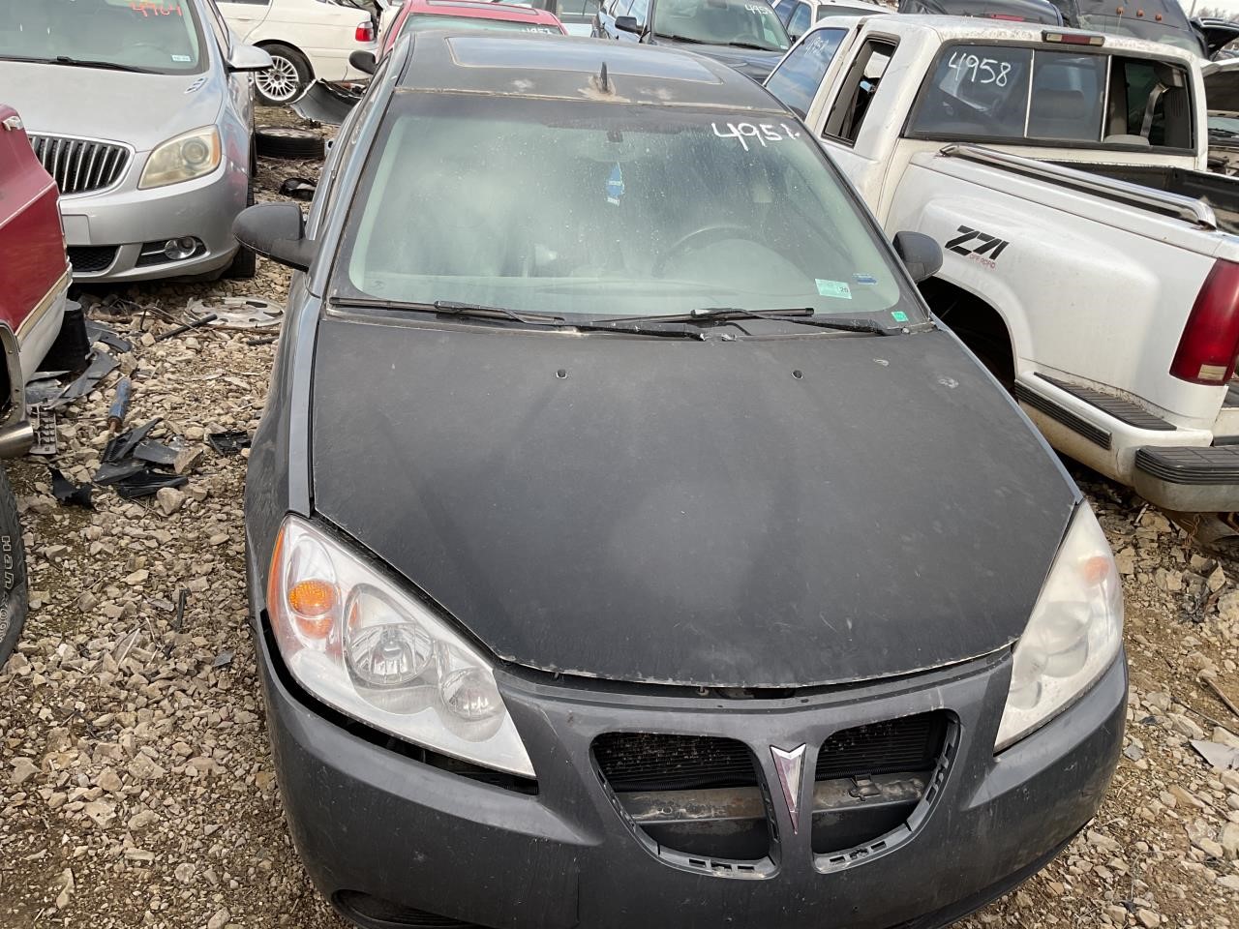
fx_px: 1038
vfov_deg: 48.2
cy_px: 464
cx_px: 620
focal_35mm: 29
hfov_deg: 61.7
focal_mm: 3
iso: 16
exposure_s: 1/348
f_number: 1.8
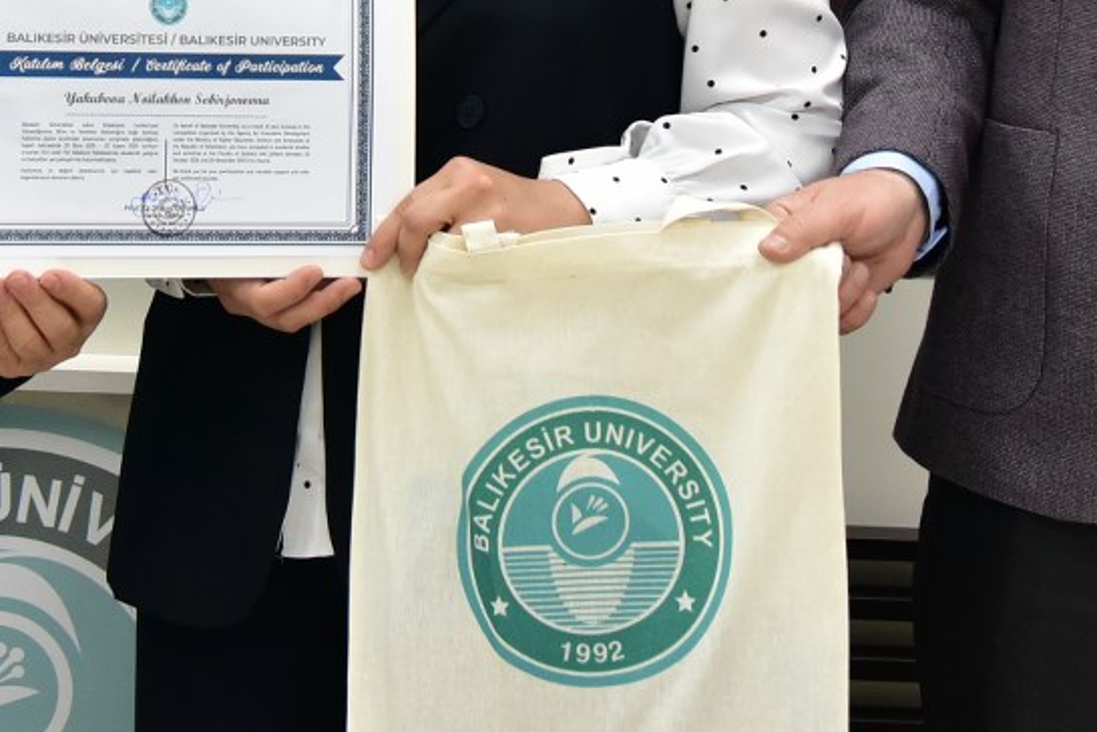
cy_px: -291
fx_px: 3931
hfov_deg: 15.8
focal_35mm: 129
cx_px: 321
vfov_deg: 10.3
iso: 3200
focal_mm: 44
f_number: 4
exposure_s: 1/640
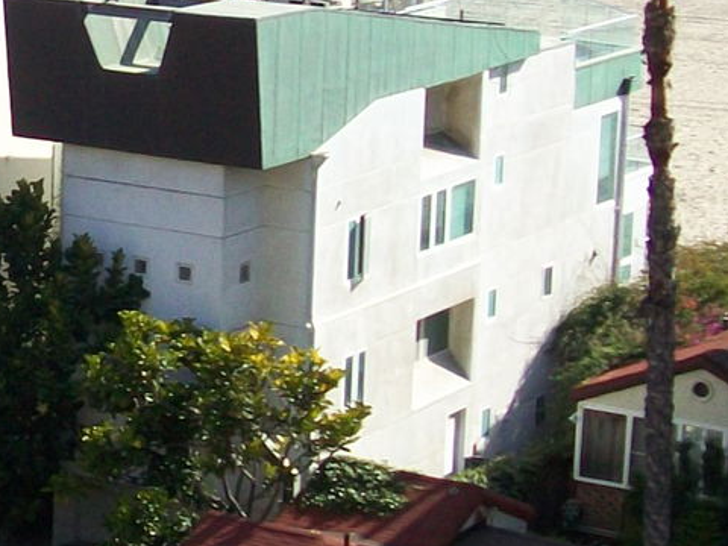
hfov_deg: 13.2
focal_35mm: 144
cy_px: 332
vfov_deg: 10.3
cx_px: -211
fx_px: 3028
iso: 64
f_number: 2.7
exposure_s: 1/640
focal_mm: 6
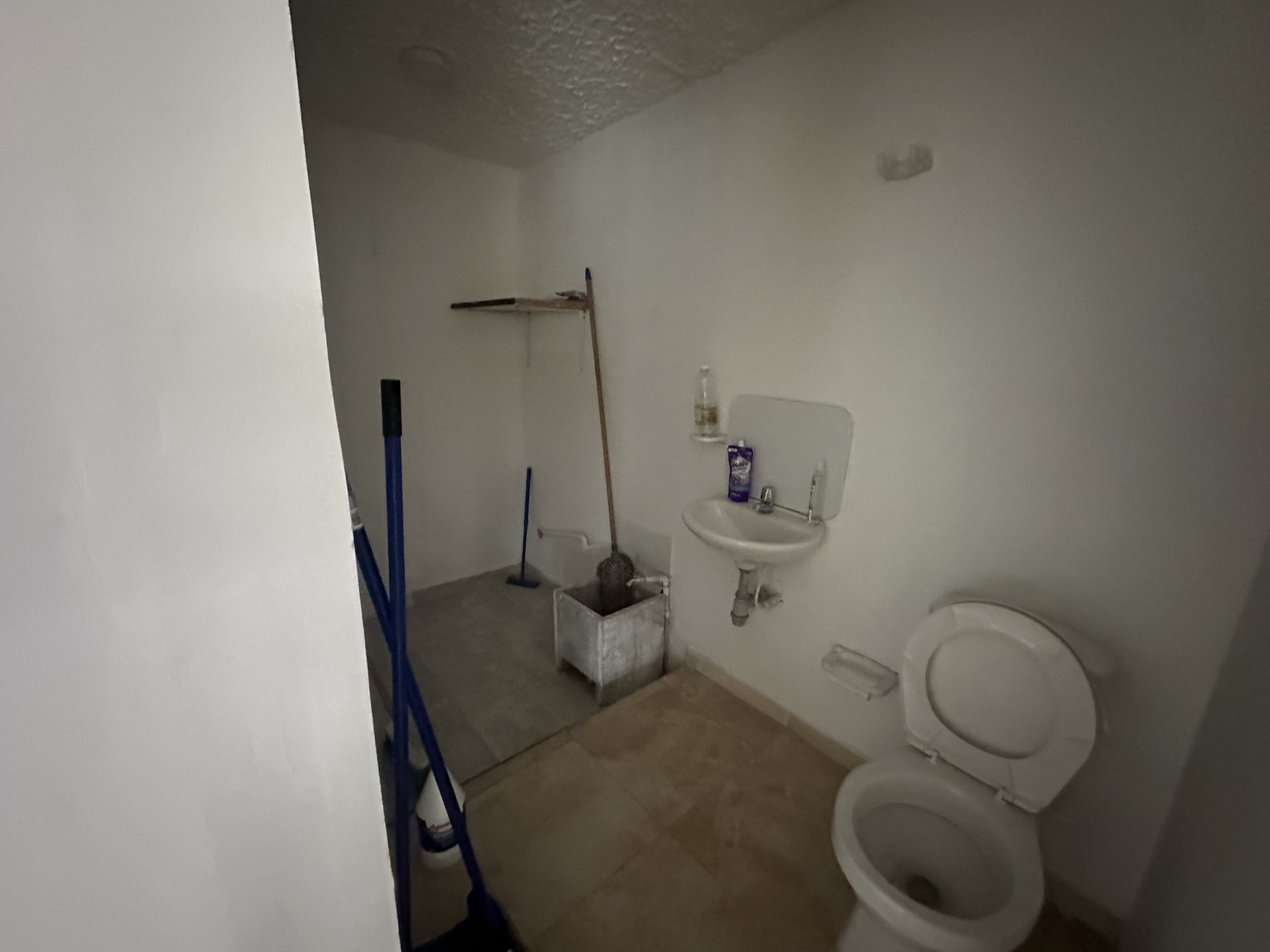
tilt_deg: -12.5
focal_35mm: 14
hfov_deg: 102.1
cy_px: 476
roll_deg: -0.2
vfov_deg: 85.7
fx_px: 514
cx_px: 635
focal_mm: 2.22
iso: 1600
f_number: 2.2
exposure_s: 1/33
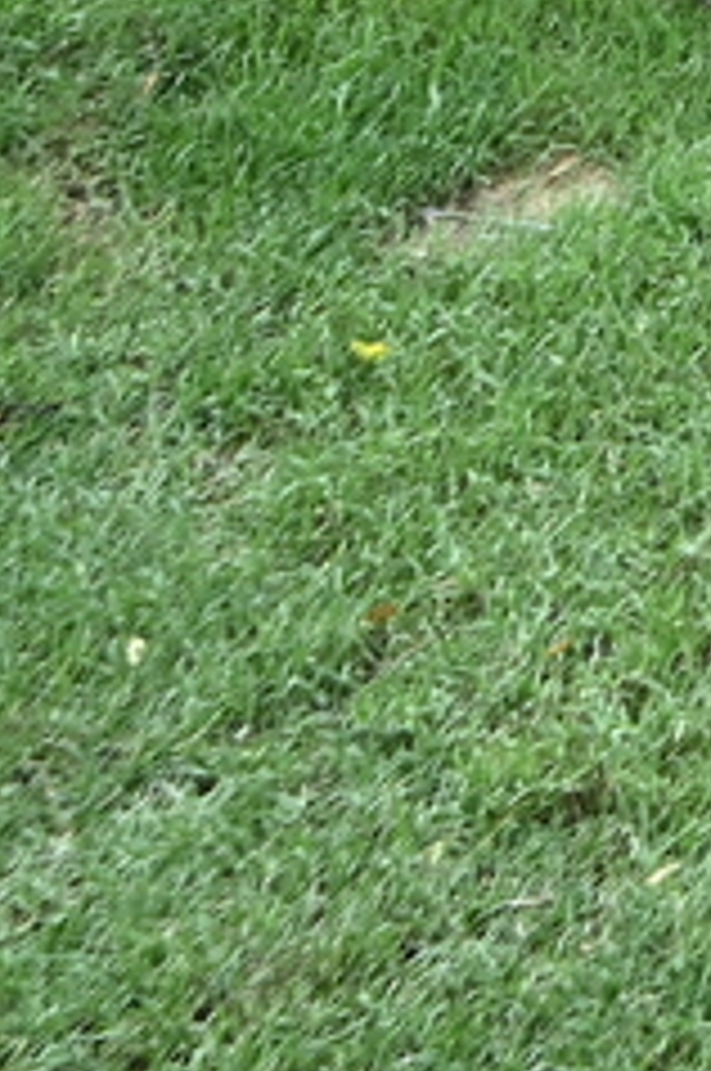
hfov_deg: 10.7
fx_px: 2644
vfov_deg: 16.8
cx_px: 2124
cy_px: -1098
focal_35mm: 89
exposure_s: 1/13
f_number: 11
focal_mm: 14
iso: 100
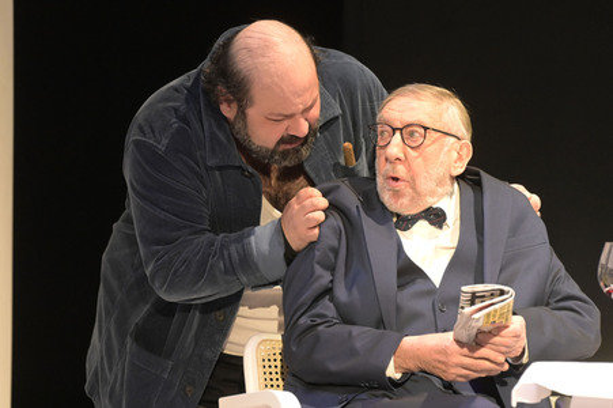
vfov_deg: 3.8
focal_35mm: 360
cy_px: 204
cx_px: 306
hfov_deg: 5.7
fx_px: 6125
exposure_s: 1/320
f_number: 5.6
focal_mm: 360
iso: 12800
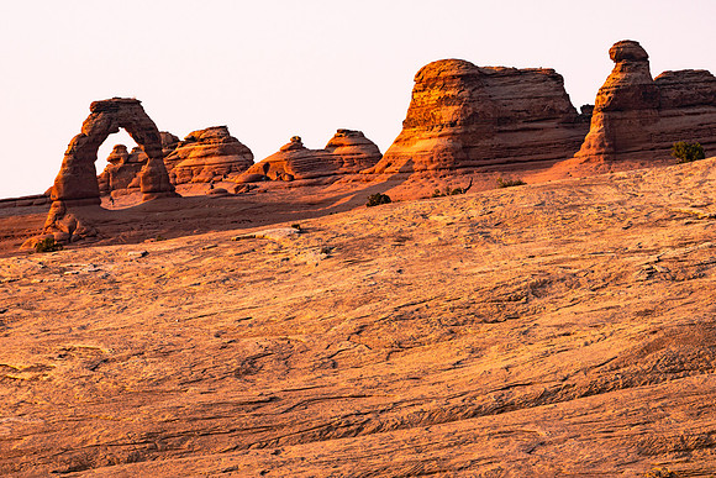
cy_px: 239
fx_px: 6117
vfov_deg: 4.5
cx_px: 358
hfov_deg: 6.7
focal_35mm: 308
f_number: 13
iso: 100
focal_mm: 205
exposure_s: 1/125
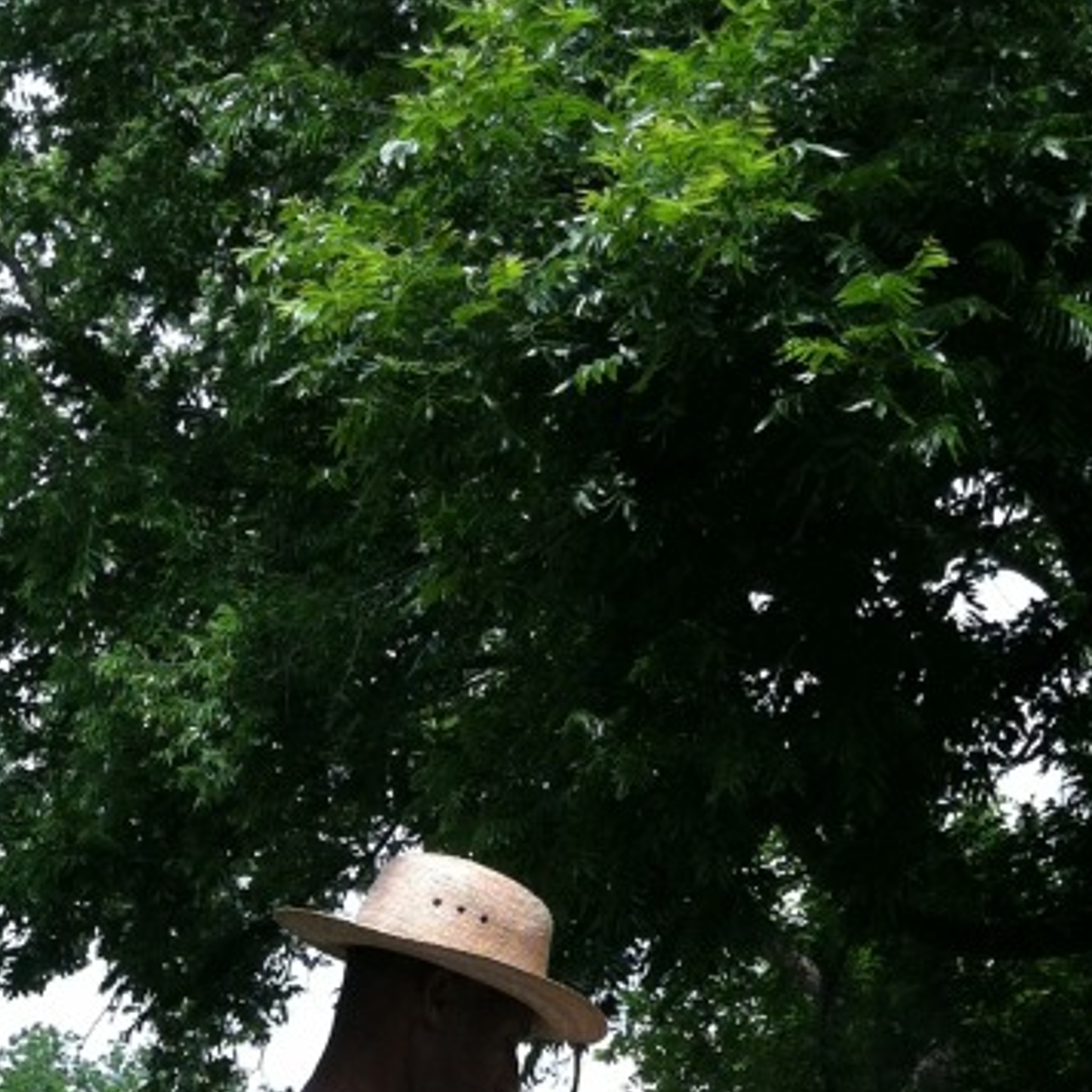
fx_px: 3319
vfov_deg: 17.0
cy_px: 1624
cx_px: 555
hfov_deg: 18.7
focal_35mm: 93
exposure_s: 1/614
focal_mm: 3.85
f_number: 2.8
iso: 80
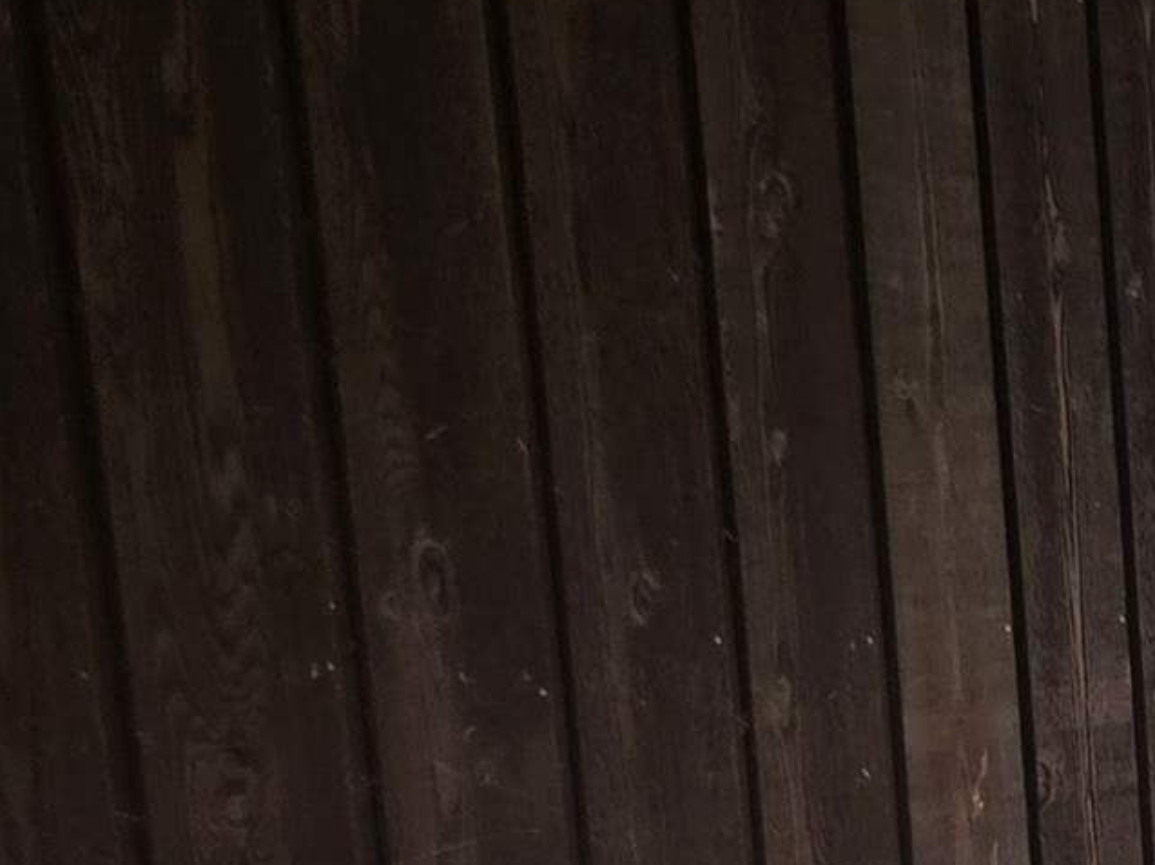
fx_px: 3702
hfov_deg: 15.2
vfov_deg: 12.4
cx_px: 2116
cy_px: 1456
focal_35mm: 111
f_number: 1.8
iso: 25
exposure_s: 1/266
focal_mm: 5.4
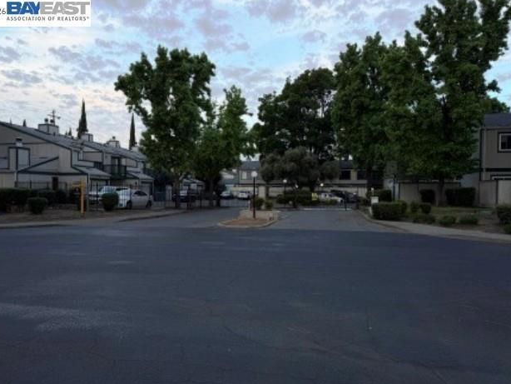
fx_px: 369
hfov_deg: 69.3
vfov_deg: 54.9
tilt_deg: -0.6
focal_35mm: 25
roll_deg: -1.3
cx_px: 246
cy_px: 193
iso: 80
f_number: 1.78
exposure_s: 1/567
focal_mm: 6.76
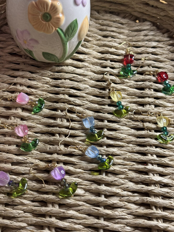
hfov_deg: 27.5
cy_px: 116
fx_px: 355
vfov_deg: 36.2
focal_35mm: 53
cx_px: 86
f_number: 1.6
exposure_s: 1/50
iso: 125
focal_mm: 5.96
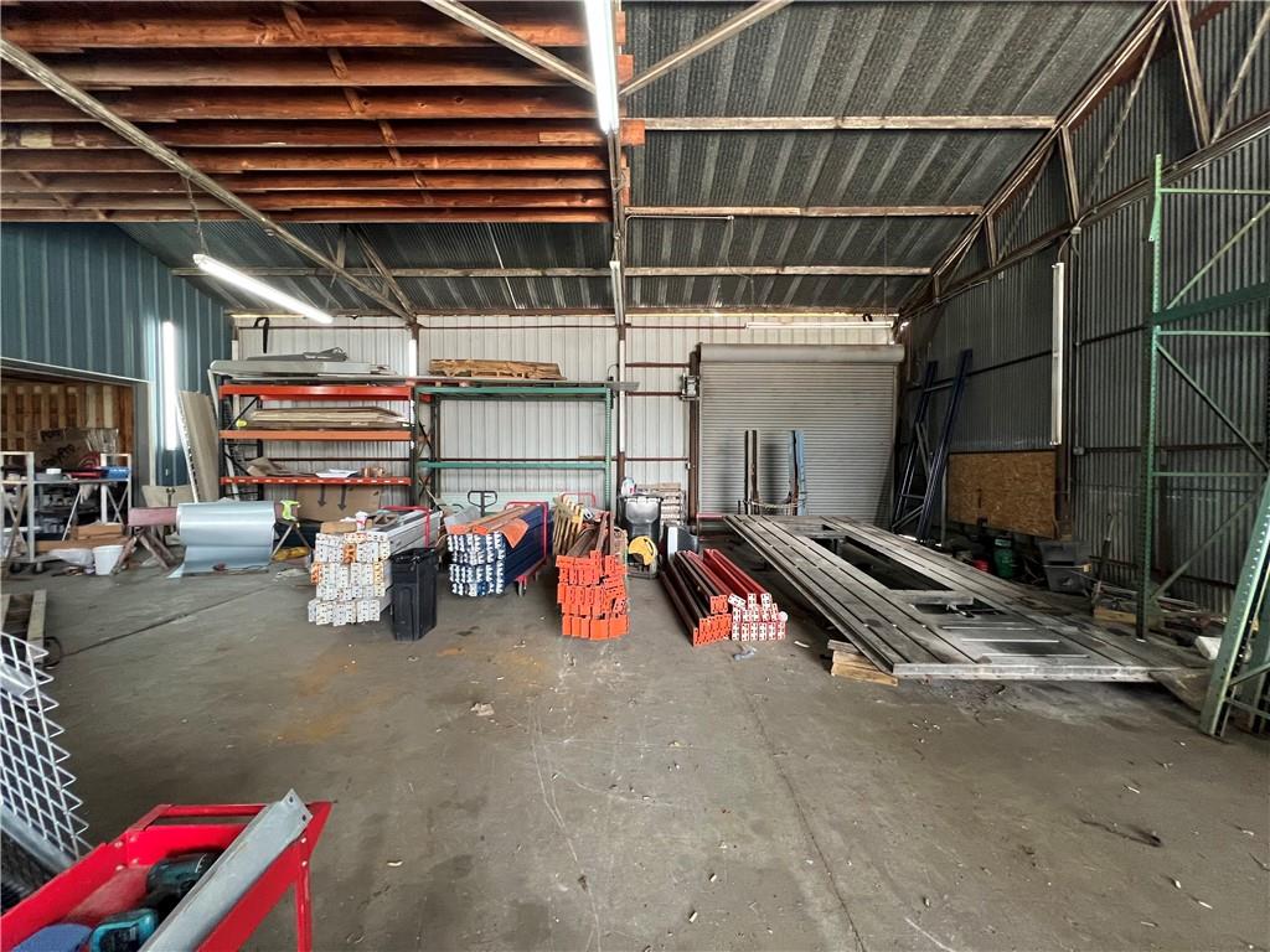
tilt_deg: -1.6
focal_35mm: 13
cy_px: 476
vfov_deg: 89.9
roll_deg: -0.1
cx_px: 635
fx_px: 477
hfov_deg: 106.2
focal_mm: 1.57
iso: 320
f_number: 1.8
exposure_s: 1/60
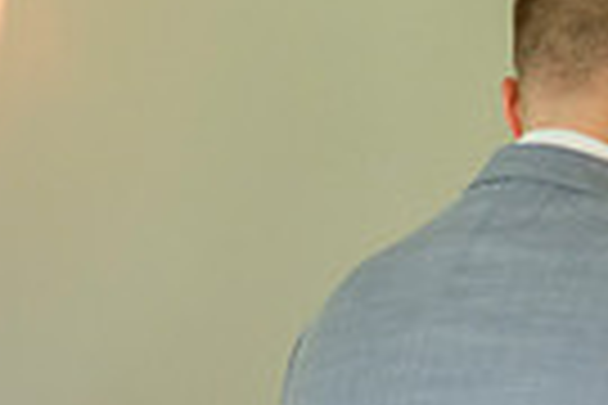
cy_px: 514
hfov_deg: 5.2
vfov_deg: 3.5
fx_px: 6586
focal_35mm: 390
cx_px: 916
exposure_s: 1/500
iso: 320
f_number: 1.4
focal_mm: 85
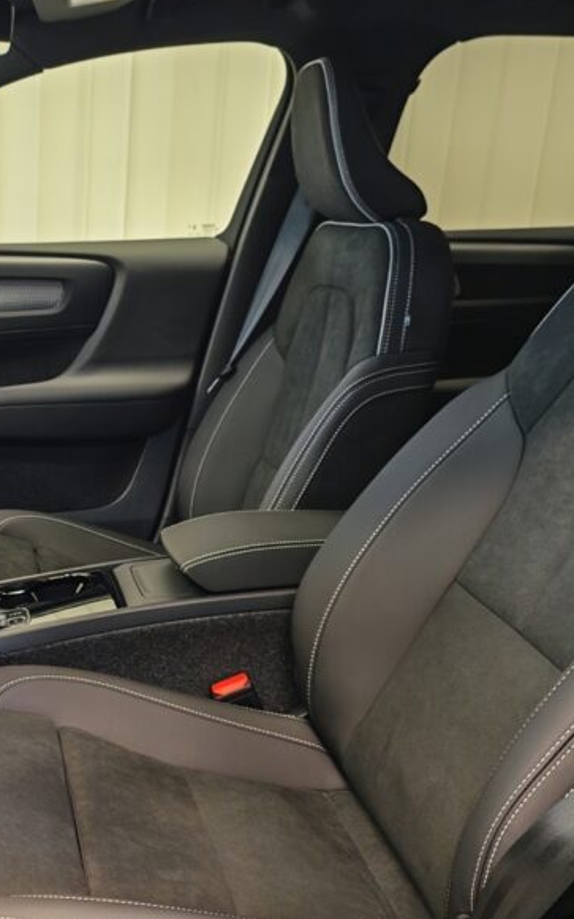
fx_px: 1077
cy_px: 563
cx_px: 6
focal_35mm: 43
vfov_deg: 45.9
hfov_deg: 28.1
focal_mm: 5.4
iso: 200
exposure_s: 1/51
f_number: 1.6
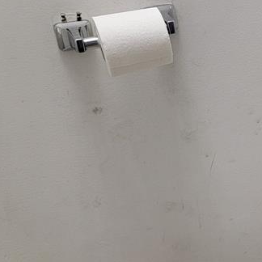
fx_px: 574
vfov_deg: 25.7
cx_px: 347
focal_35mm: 67
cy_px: 122
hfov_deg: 22.7
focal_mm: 6.7
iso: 200
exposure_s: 1/120
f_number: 1.8
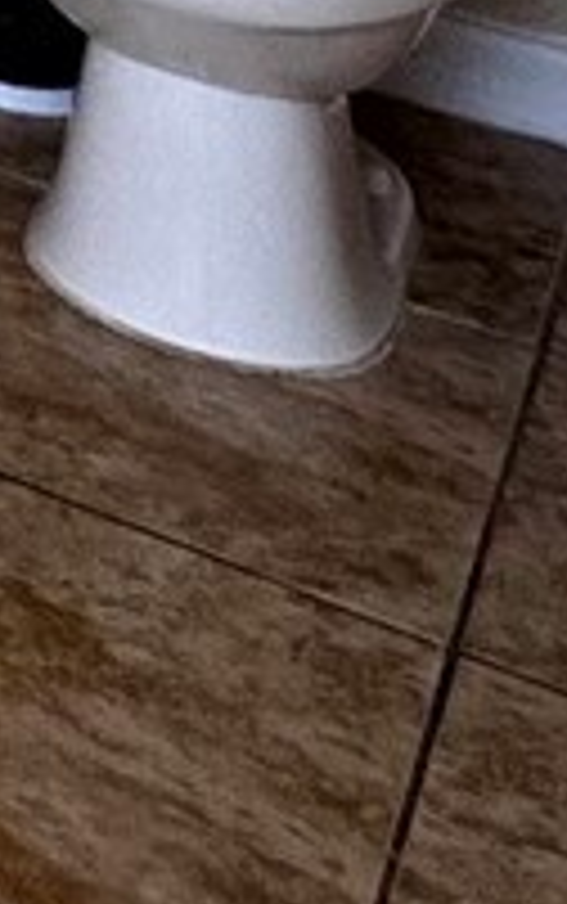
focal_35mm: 118
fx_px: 2911
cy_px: -1250
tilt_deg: -3.3
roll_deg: +1.1
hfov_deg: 7.5
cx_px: -1737
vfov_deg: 13.3
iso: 64
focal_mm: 2.22
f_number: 2.2
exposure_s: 1/120
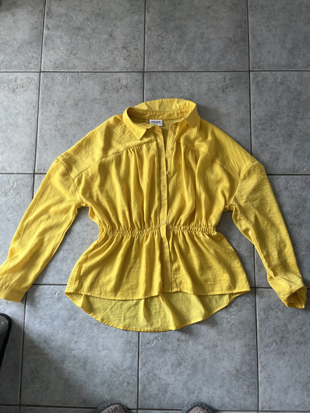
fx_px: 310
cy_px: 206
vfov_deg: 67.3
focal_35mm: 26
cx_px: 155
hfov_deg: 53.1
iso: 40
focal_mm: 5.1
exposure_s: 1/122
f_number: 1.6
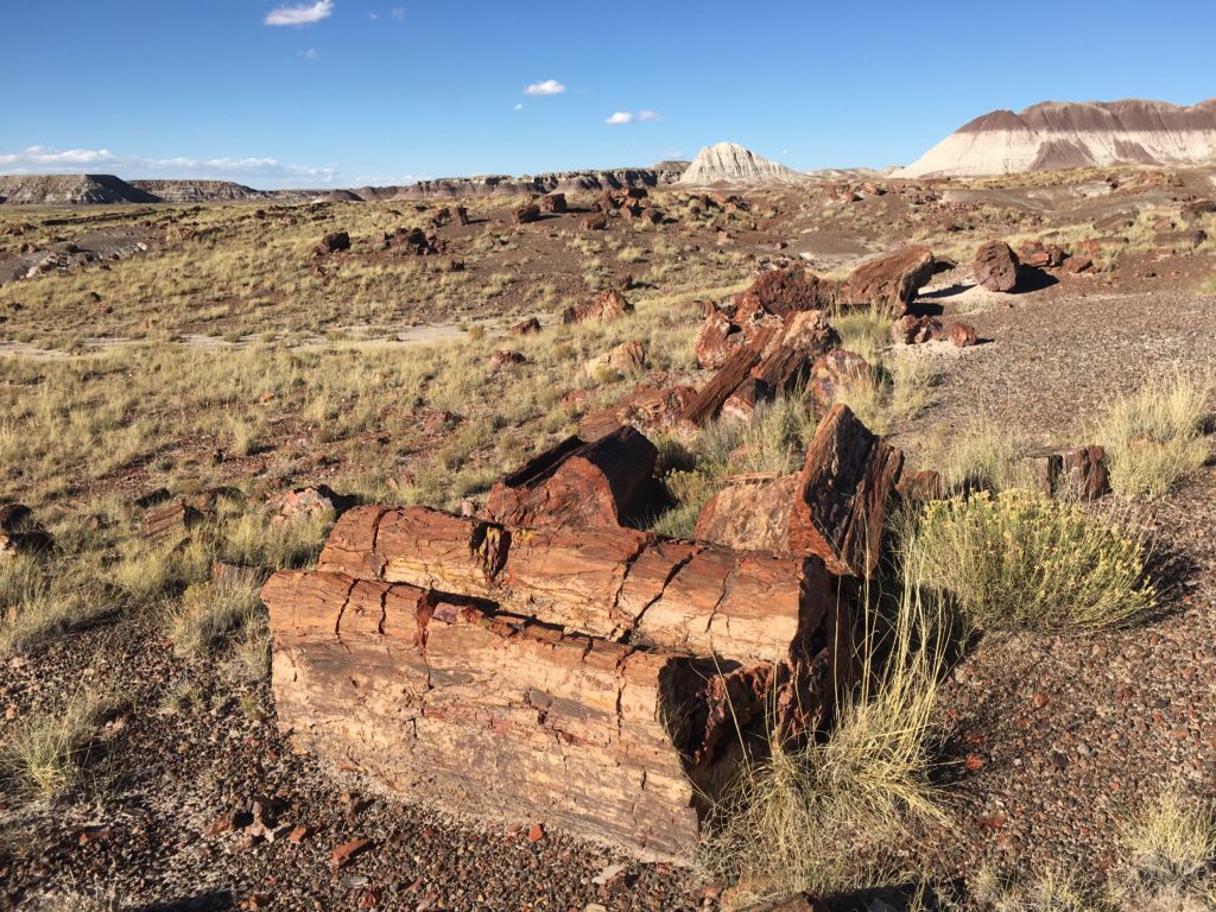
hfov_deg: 61.7
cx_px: 608
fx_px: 1019
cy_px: 456
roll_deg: +0.6
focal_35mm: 29
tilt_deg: -13.8
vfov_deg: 48.2
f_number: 2.2
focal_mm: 4.15
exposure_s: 1/1637
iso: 25
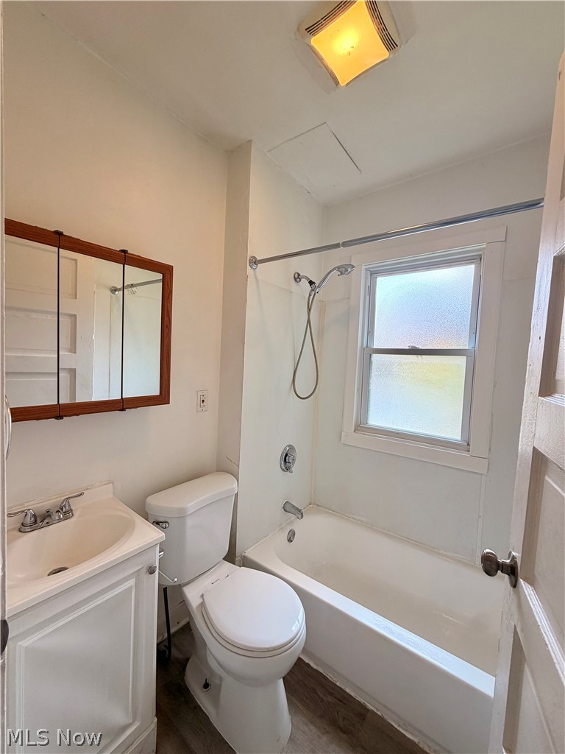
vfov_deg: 102.1
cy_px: 377
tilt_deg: -3.4
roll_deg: -3.2
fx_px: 305
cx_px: 282
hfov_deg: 85.7
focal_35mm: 14
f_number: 2.2
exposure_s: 1/120
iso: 80
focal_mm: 2.22
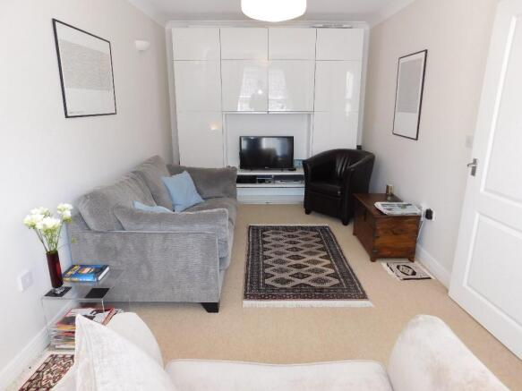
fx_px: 347
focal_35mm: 23
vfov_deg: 58.9
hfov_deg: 73.9
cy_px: 196
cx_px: 261
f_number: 3
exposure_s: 1/30
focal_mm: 4
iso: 140
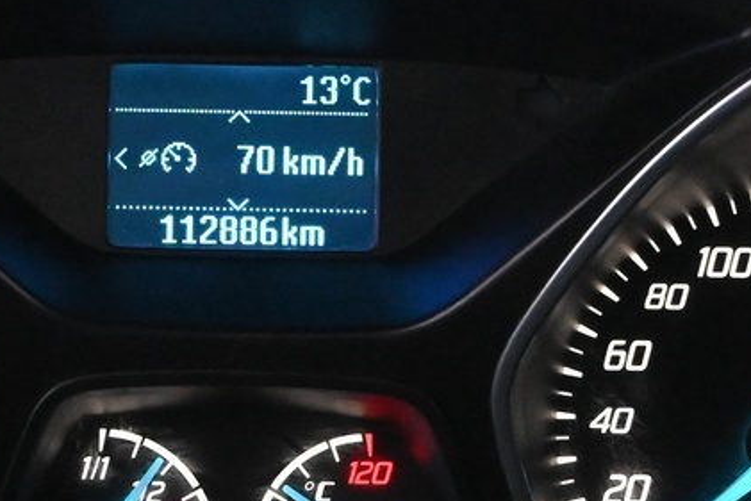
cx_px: 223
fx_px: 2650
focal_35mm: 127
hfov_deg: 16.1
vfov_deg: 10.8
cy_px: 382
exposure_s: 1/60
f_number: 4.5
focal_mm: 22
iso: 6400
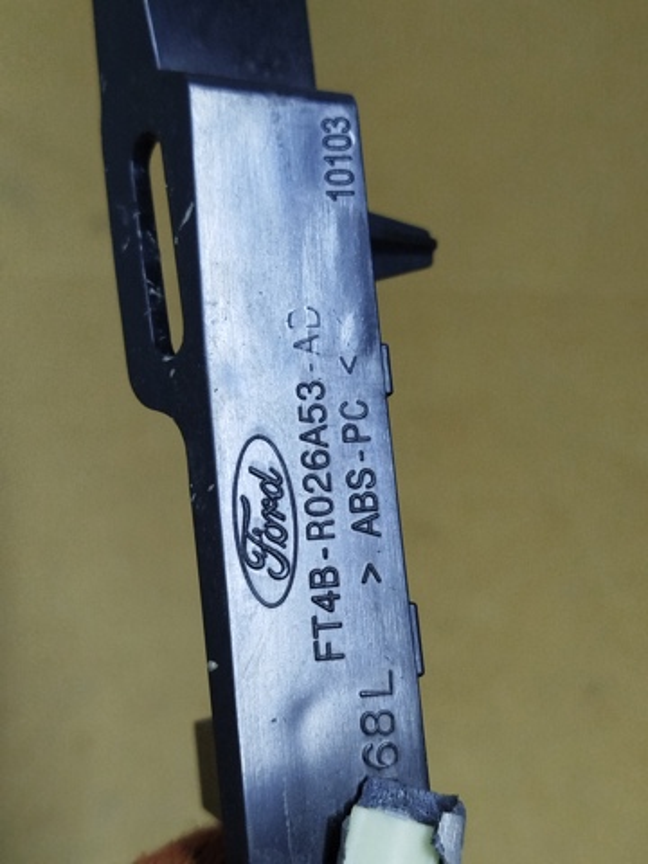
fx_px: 1198
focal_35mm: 48
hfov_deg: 30.3
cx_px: 324
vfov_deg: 39.7
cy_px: 432
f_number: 1.7
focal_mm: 5.31
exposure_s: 1/33
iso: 200
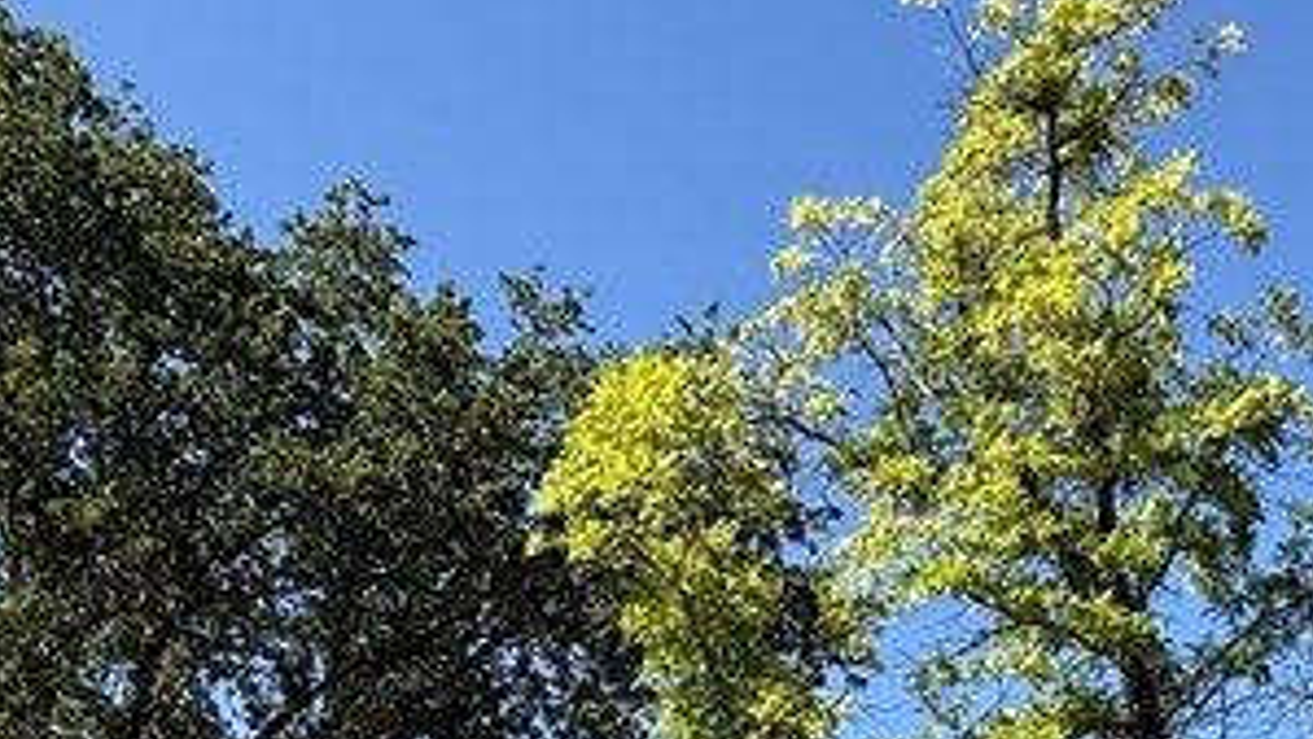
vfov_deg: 21.4
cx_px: 871
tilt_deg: +16.7
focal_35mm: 52
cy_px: 896
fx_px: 1811
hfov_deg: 39.4
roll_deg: -2.8
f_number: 2.2
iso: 64
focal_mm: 2.22
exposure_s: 1/1087
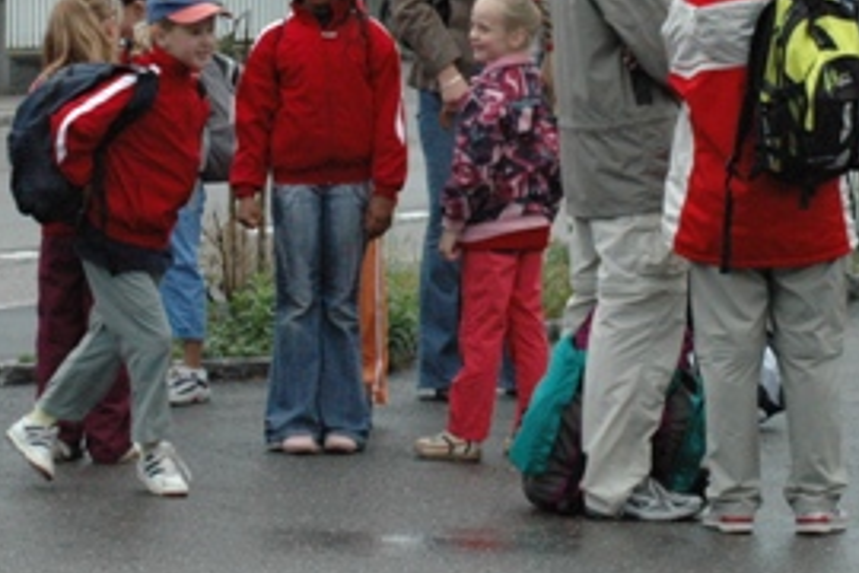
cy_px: -3
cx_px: 312
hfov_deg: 8.3
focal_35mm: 249
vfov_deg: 5.5
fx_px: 5941
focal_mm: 70
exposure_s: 1/320
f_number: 9
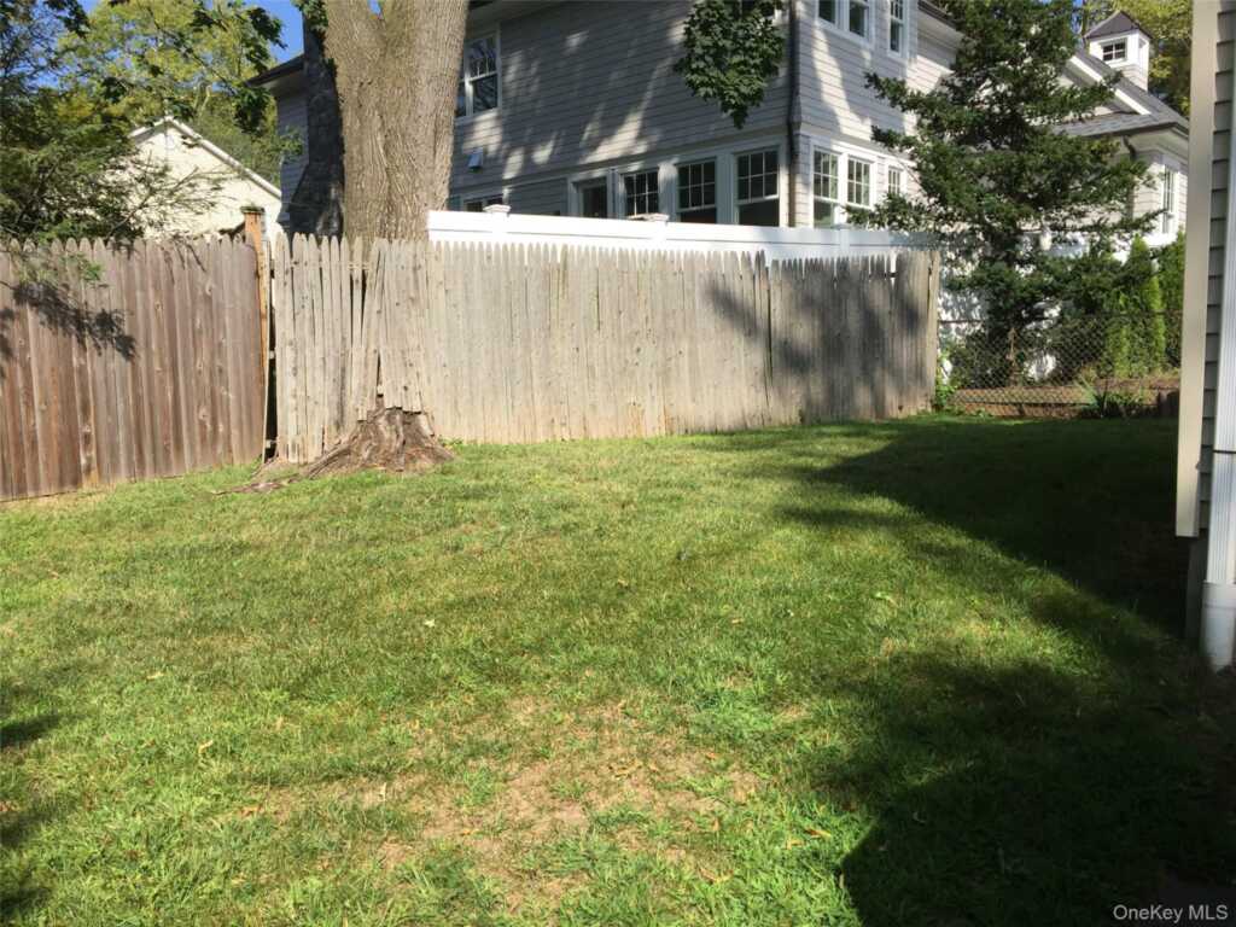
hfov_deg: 61.7
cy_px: 464
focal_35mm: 29
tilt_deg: -6.1
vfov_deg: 48.2
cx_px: 618
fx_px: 1035
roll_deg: +0.5
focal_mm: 4.15
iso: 32
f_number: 2.2
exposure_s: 1/1319
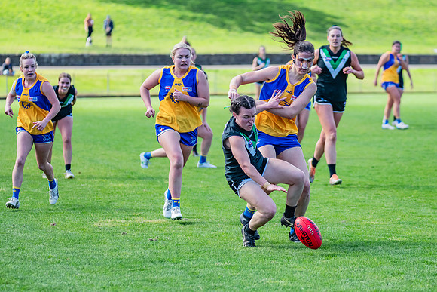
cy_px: 164
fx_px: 2476
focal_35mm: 204
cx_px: 256
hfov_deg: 10.1
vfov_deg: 6.7
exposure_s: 1/1600
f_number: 4.5
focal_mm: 170
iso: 800
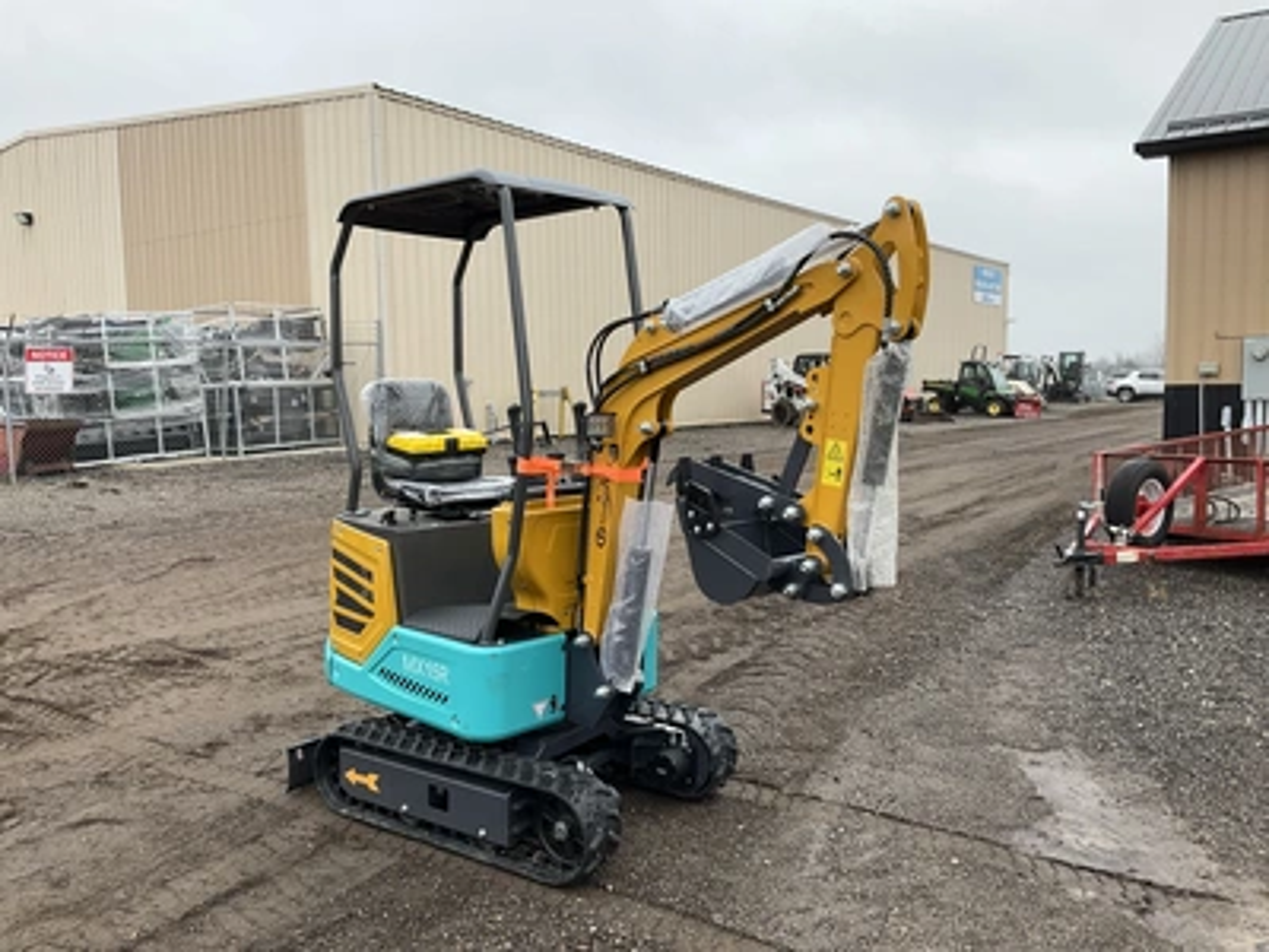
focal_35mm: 29
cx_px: 634
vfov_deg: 48.2
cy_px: 476
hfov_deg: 61.7
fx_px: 1063
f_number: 1.8
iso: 25
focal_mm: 3
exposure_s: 1/412
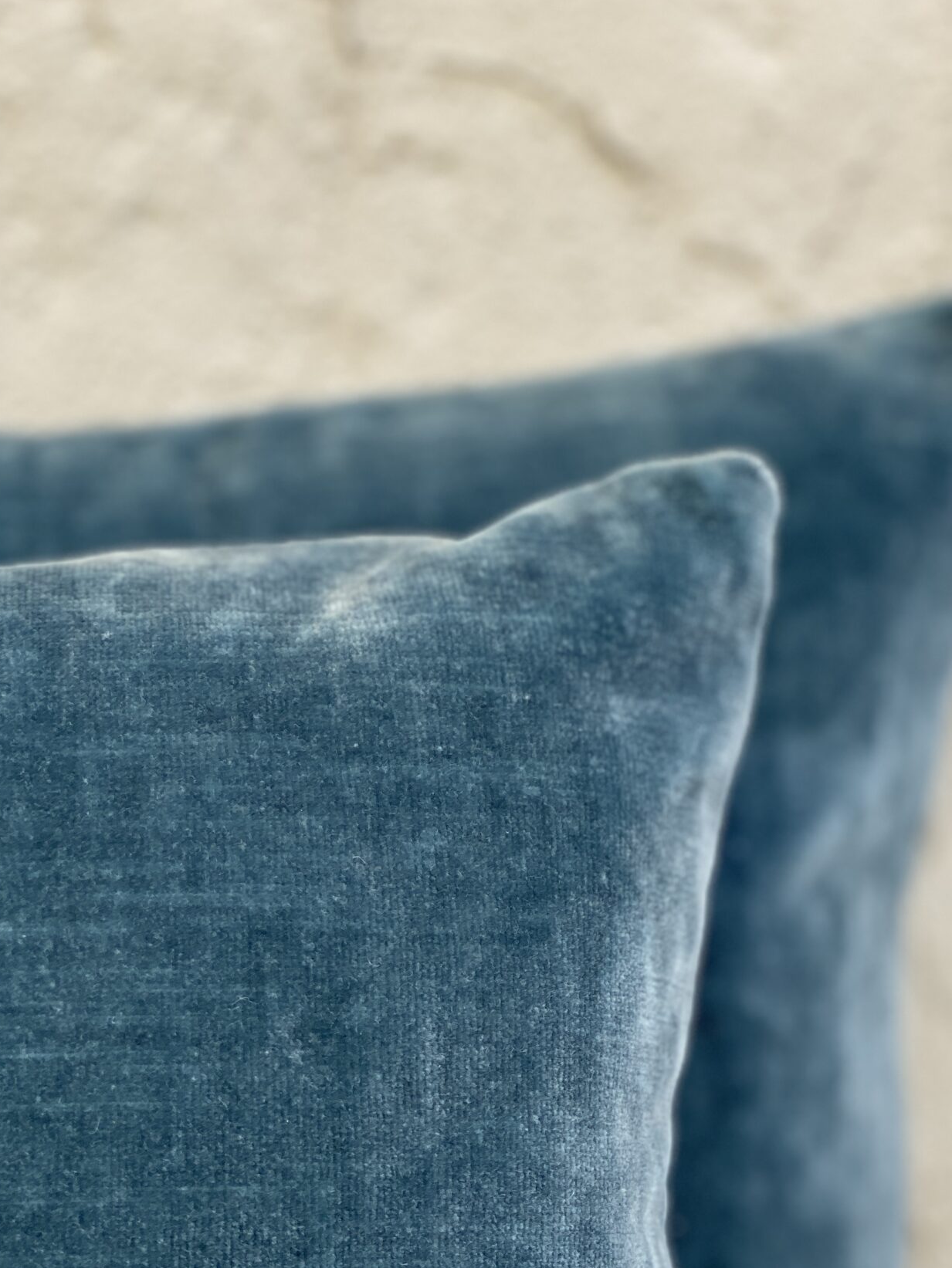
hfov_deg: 18.2
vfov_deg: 23.8
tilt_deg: -19.9
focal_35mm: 81
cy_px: 968
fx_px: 2969
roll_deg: -0.6
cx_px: 495
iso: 25
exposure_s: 1/122
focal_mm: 6
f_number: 2
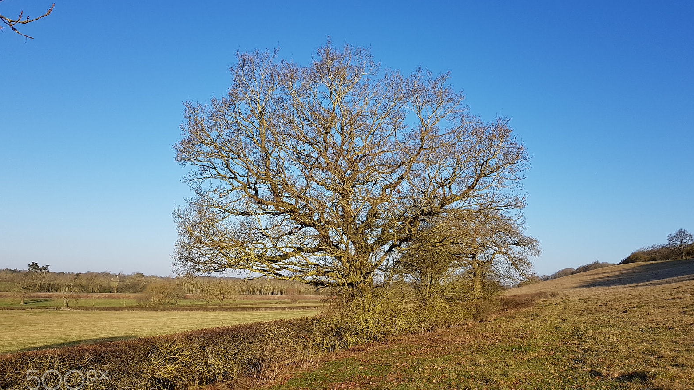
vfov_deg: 40.1
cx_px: 354
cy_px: 172
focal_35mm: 29
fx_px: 534
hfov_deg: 66.1
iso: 40
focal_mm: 4.2
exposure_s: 1/1604
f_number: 1.7
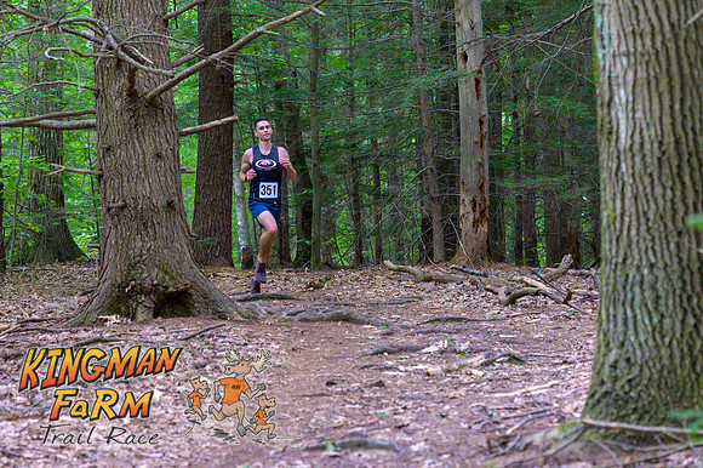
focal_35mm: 125
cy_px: 181
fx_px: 2437
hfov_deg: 16.4
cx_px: 301
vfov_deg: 11.0
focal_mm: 95
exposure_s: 1/200
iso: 8000
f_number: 4
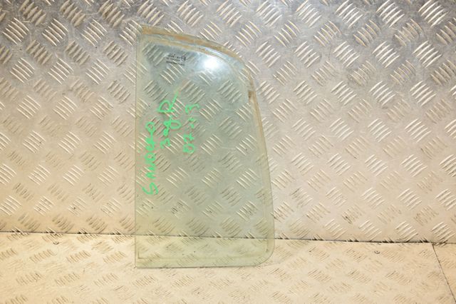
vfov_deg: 25.7
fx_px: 665
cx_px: 228
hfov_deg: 37.9
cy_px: 152
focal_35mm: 52
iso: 800
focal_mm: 35
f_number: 7.1
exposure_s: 1/200
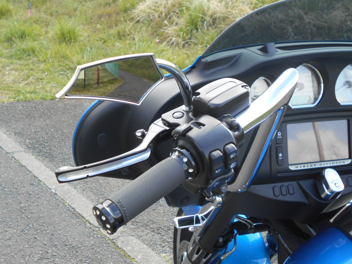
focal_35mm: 44
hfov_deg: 42.9
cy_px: 132
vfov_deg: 32.9
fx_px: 447
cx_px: 176
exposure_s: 1/250
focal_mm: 7.7
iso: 180
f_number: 4.2
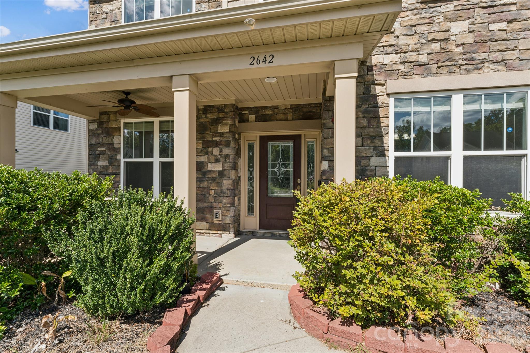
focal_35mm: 16
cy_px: 176
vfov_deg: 73.7
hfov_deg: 96.7
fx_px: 236
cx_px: 265
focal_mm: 16
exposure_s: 1/15
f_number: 22
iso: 100
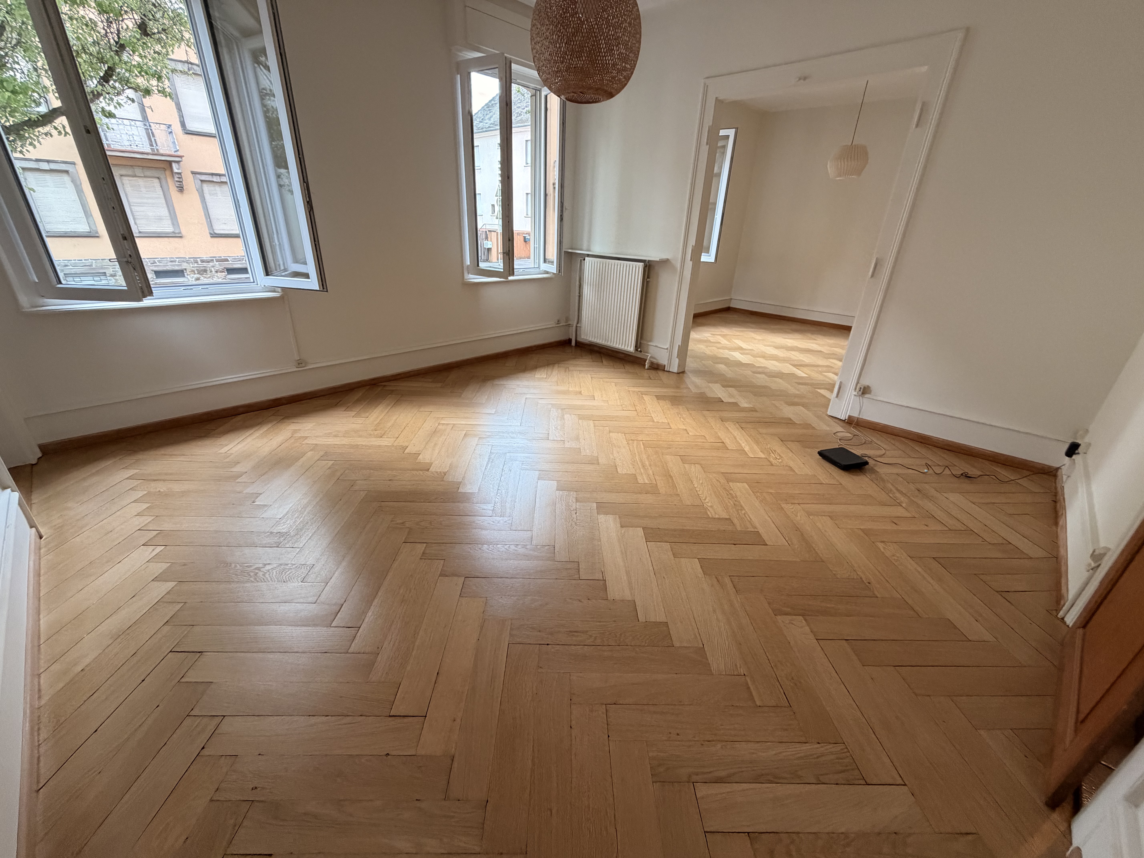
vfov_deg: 85.7
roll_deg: -1.7
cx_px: 572
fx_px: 463
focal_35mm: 14
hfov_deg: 102.1
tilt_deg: -23.9
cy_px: 429
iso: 320
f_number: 2.2
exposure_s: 1/121
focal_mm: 2.22
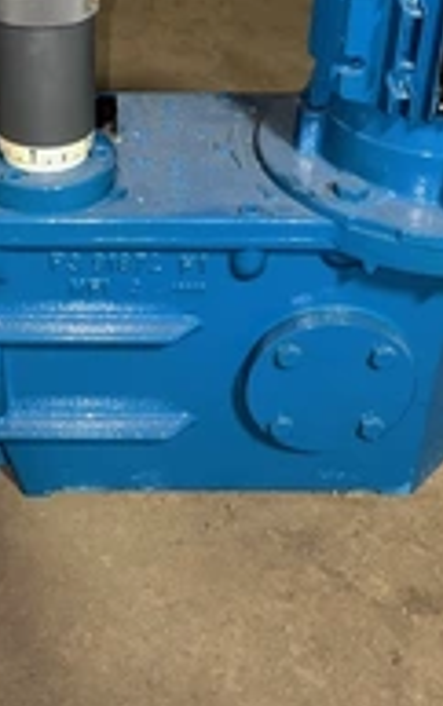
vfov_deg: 35.1
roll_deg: -1.8
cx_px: 117
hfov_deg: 22.6
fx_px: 1099
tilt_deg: -30.5
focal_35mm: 57
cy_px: 209
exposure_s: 1/5
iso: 80
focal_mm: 5.1
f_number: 1.6
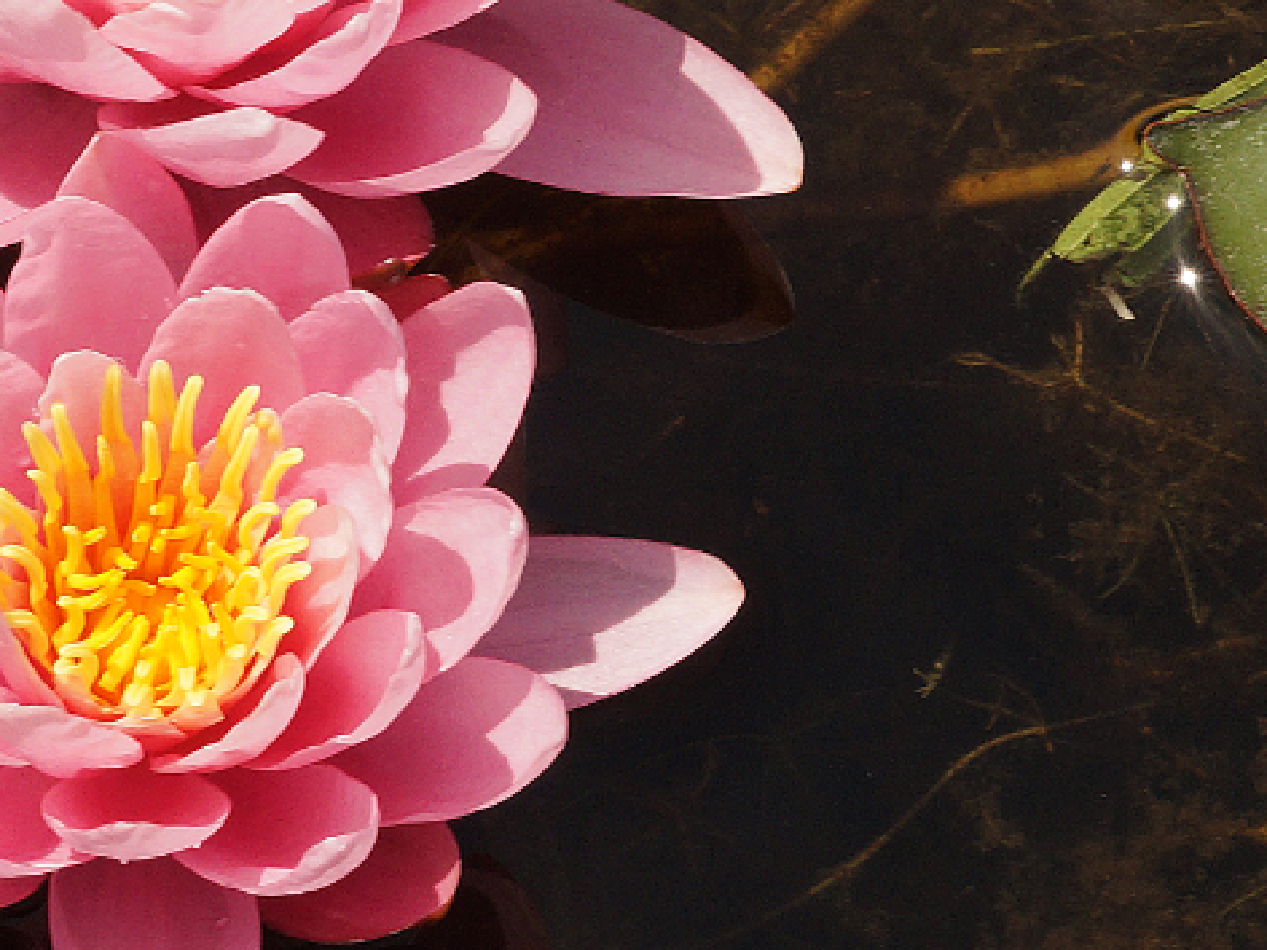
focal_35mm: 367
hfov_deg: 5.4
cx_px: 295
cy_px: 242
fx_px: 13433
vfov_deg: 4.1
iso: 200
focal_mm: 100
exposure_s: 1/160
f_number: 13
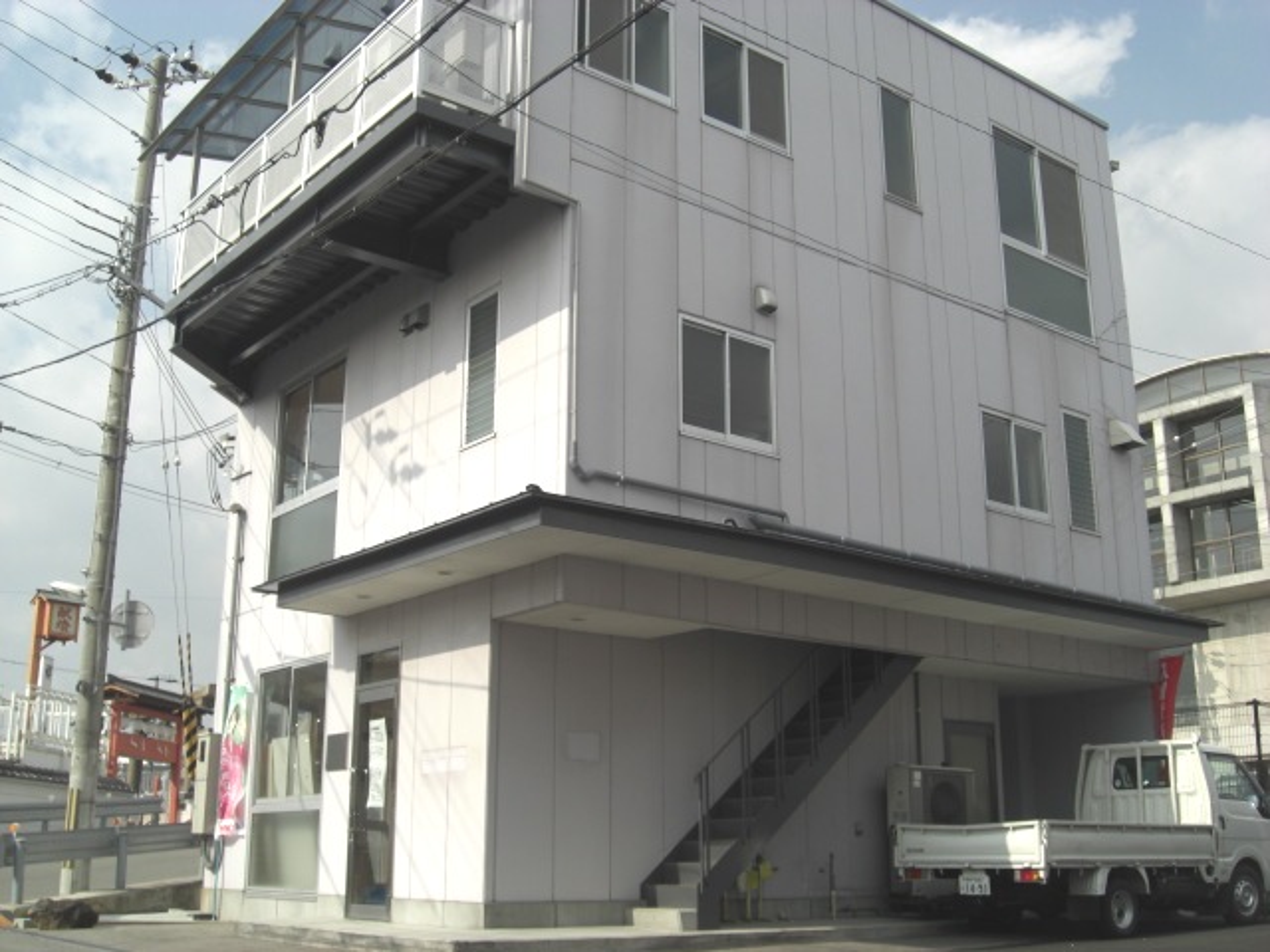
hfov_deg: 49.0
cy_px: 476
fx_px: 1394
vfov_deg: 37.7
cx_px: 635
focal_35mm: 38
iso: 80
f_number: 8
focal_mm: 7.9
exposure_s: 1/200
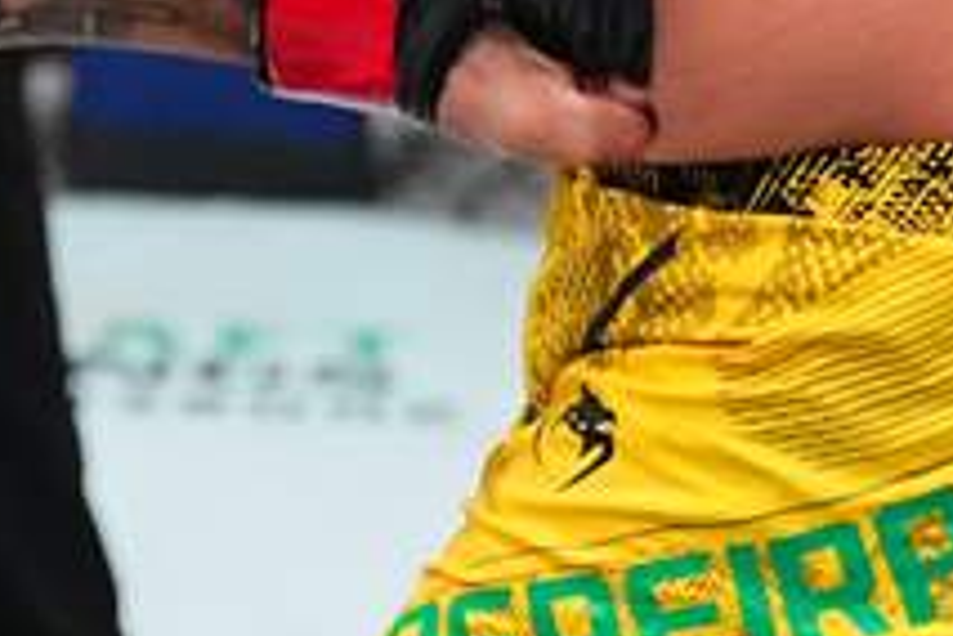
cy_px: -363
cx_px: -805
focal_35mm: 355
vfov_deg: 3.9
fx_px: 9397
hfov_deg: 5.7
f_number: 2.8
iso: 5000
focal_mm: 70
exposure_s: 1/1250
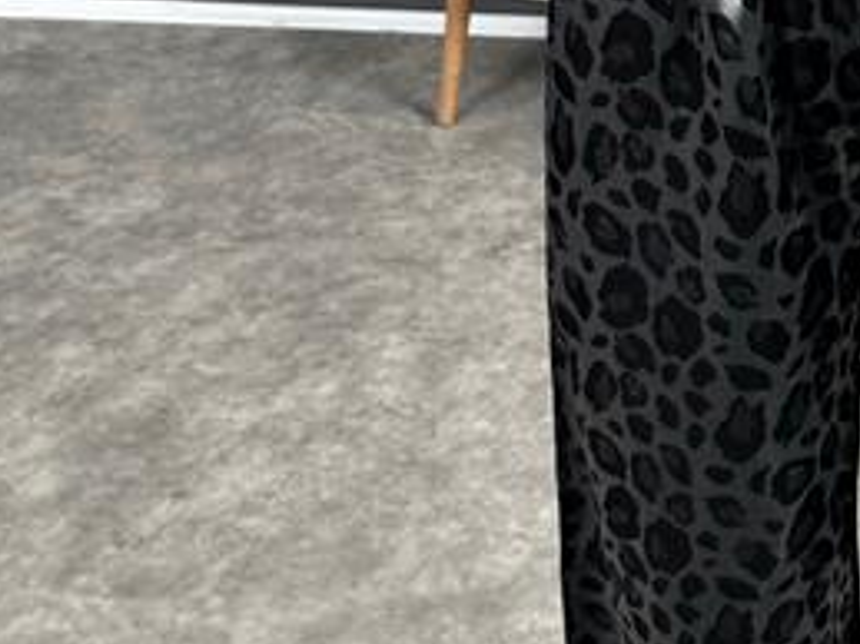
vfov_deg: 16.9
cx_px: 938
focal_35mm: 87
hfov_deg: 21.4
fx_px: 2160
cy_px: 415
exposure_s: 1/50
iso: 125
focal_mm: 6.86
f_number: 1.78
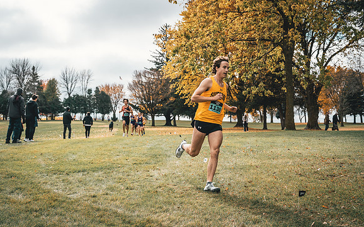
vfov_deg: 23.5
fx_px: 546
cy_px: 107
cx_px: 182
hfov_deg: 36.9
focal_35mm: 55
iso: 400
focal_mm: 50
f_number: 6.3
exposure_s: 1/1250
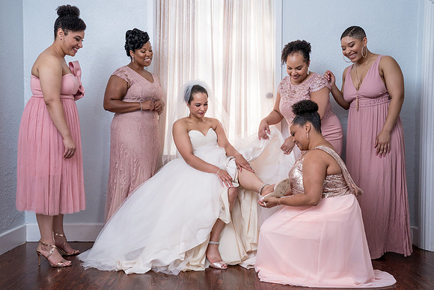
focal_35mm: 39
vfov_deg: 34.3
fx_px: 469
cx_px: 207
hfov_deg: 49.6
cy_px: 149
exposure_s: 1/160
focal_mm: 37
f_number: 6.3
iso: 1250
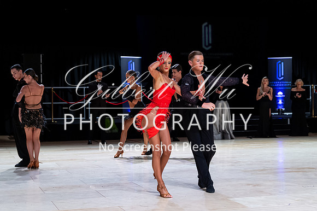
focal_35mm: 69
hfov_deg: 29.2
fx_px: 608
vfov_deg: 19.7
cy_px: 105
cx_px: 158
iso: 3200
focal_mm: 60
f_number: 3.2
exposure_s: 1/400
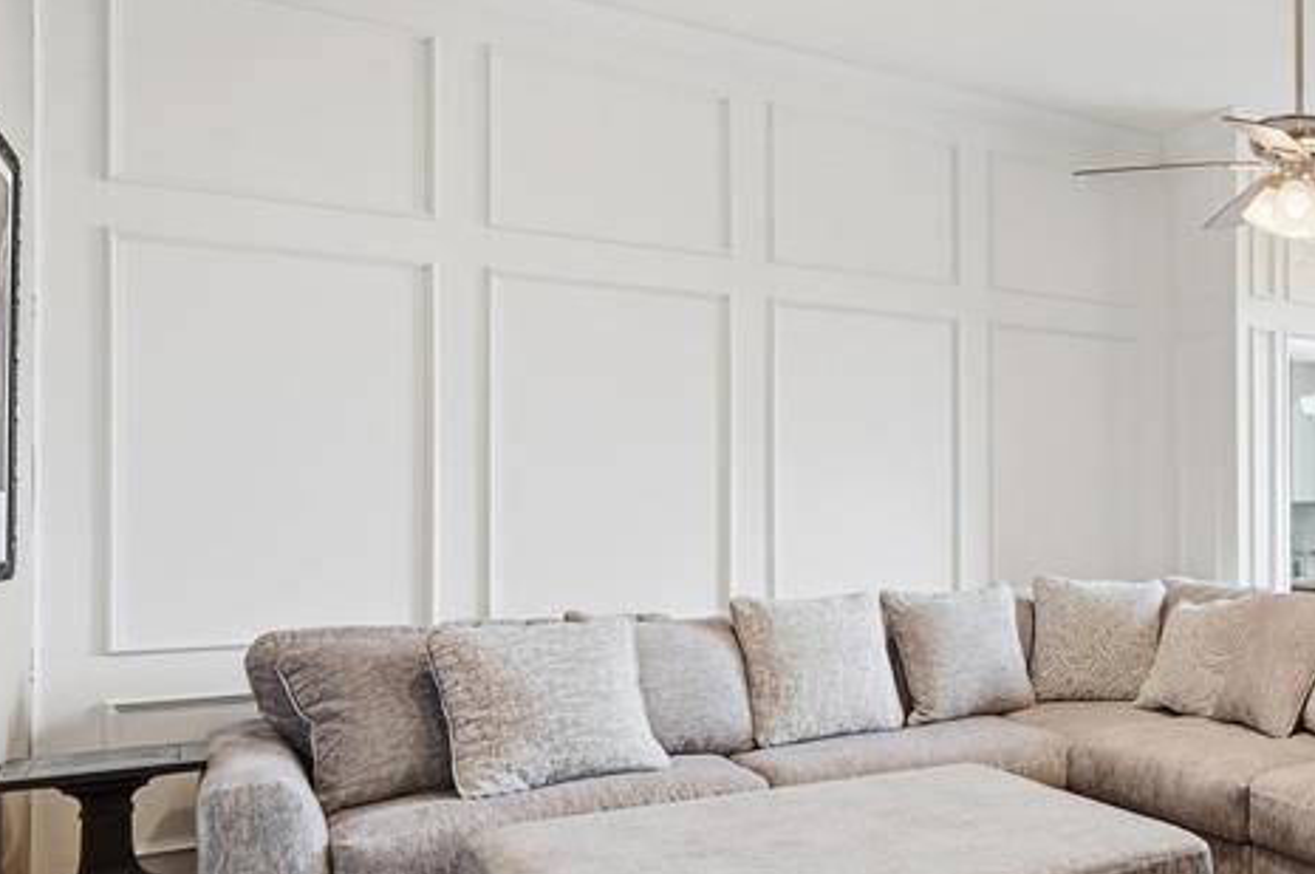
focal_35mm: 34
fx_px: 1244
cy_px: 410
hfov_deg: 45.4
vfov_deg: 38.7
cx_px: 1363
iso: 1000
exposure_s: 1/3200
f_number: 7.1
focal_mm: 15.5
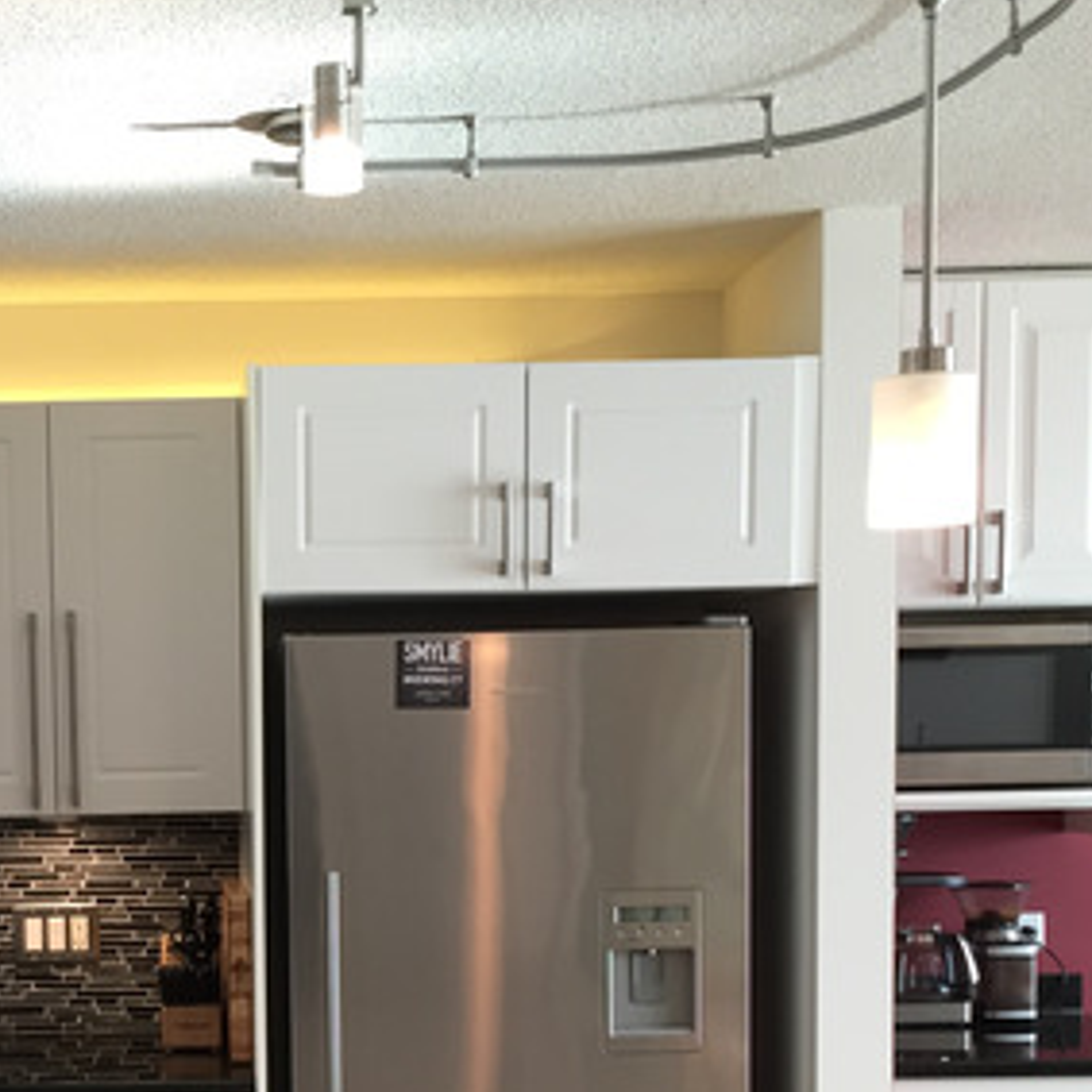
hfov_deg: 28.7
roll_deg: +0.4
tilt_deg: -3.8
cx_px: 166
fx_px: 2070
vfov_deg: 28.8
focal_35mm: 58
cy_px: 899
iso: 64
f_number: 2.2
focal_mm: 4.15
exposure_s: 1/30
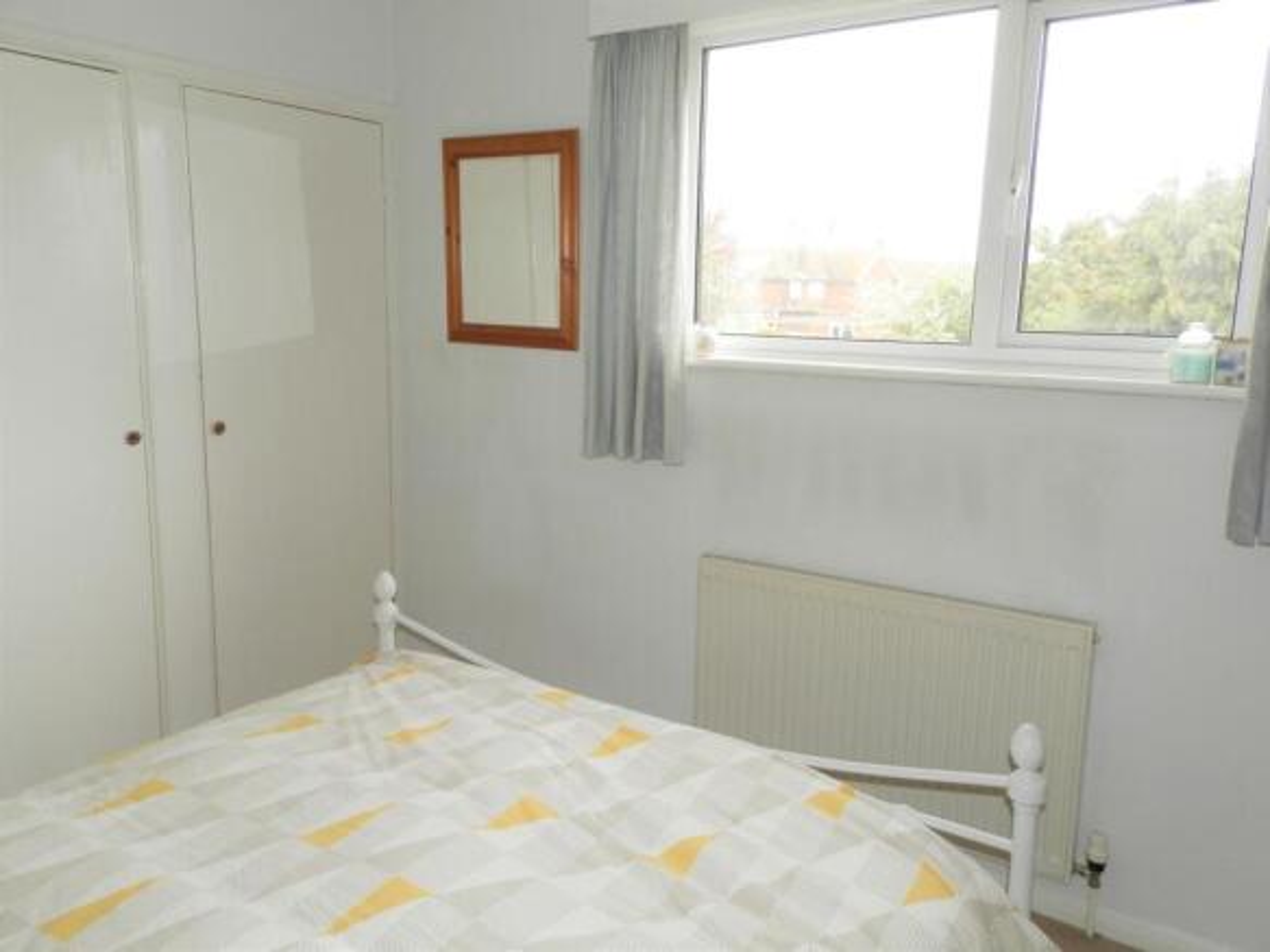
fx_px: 917
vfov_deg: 54.9
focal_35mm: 25
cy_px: 476
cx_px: 635
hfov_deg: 69.4
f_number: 3.1
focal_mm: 4.5
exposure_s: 1/40
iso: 80
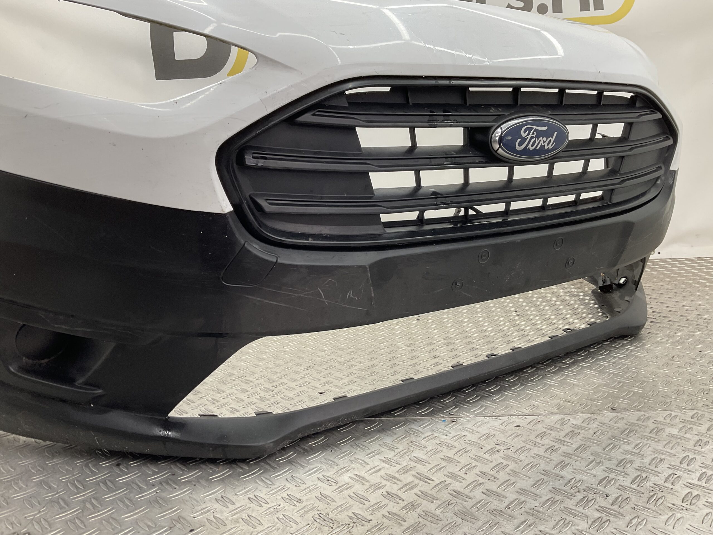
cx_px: 356
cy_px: 268
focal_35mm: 29
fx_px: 597
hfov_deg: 61.7
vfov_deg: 48.2
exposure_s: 1/100
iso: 32
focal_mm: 3
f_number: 1.8
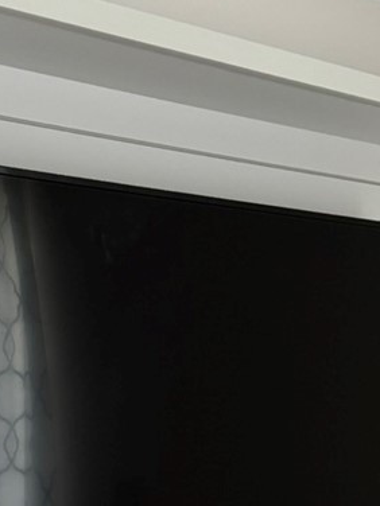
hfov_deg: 14.3
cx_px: 24
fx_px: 1493
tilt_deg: -4.9
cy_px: 603
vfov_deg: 18.3
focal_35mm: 102
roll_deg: +4.5
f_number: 1.78
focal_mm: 6.76
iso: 200
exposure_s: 1/72
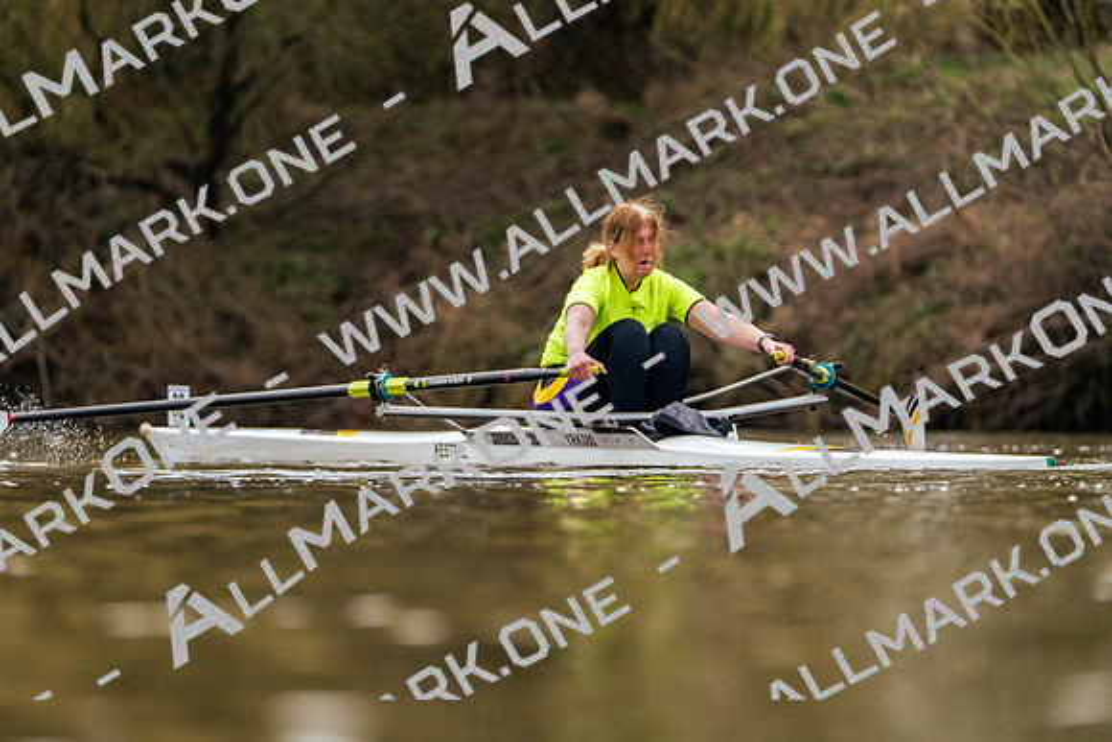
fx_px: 11987
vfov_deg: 3.5
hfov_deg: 5.3
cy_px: 371
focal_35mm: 388
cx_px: 556
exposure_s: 1/2000
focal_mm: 388
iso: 2000
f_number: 6.3
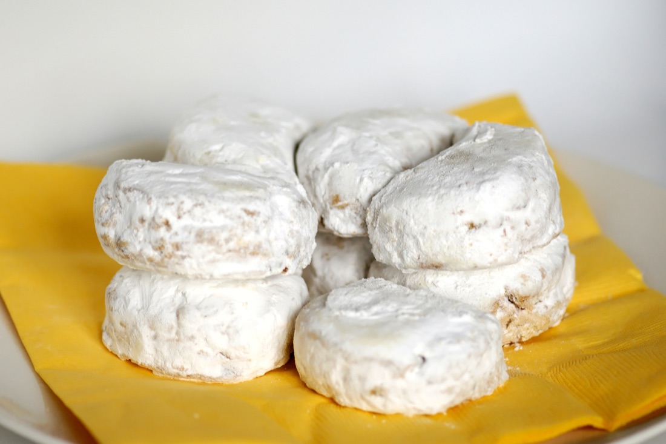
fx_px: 2913
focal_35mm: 158
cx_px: 333
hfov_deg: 13.0
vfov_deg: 8.7
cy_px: 222
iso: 200
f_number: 3.5
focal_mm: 105
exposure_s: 1/45
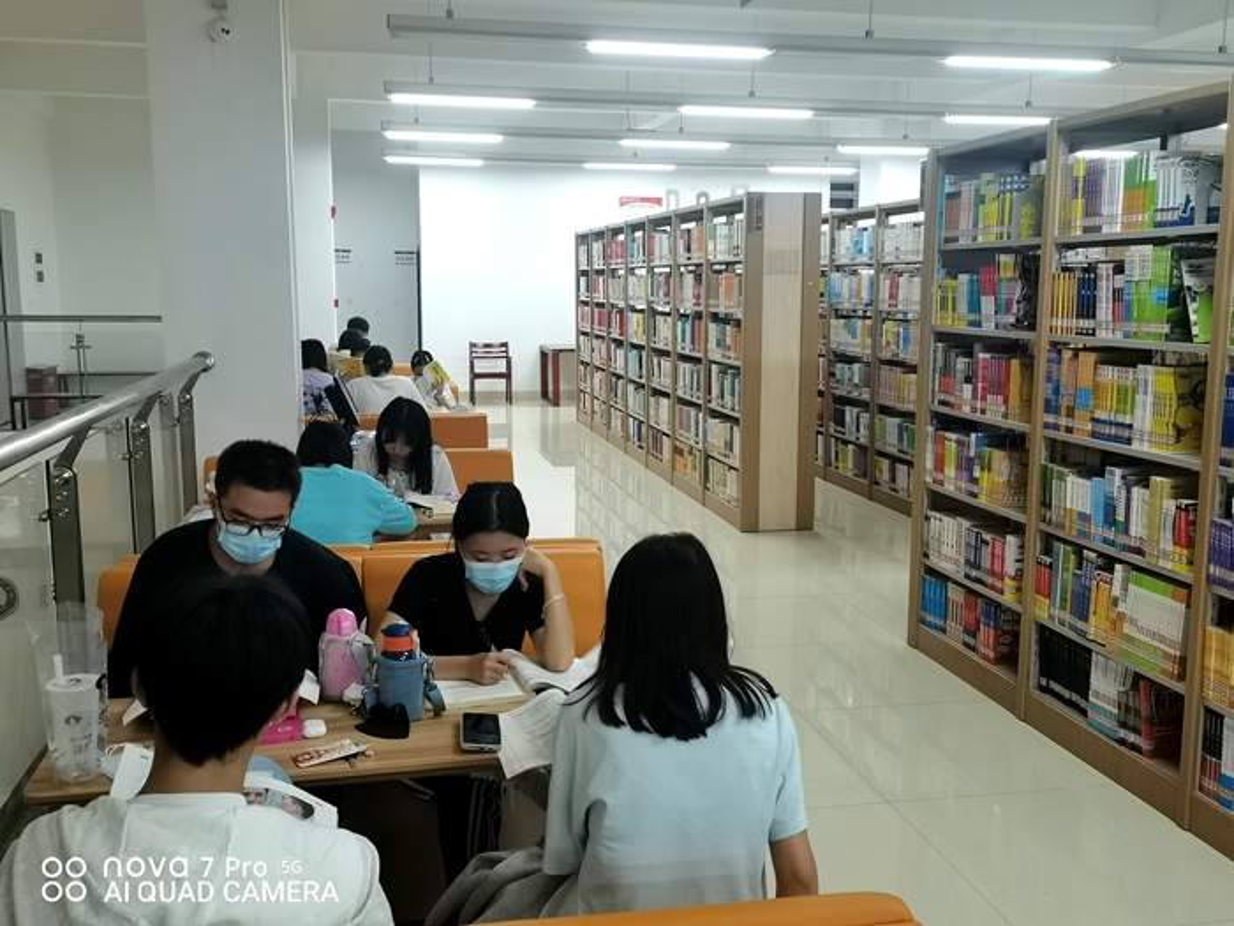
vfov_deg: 42.9
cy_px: 463
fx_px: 1176
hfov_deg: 55.4
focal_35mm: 33
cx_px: 617
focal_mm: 5.58
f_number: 1.8
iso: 400
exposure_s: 1/50
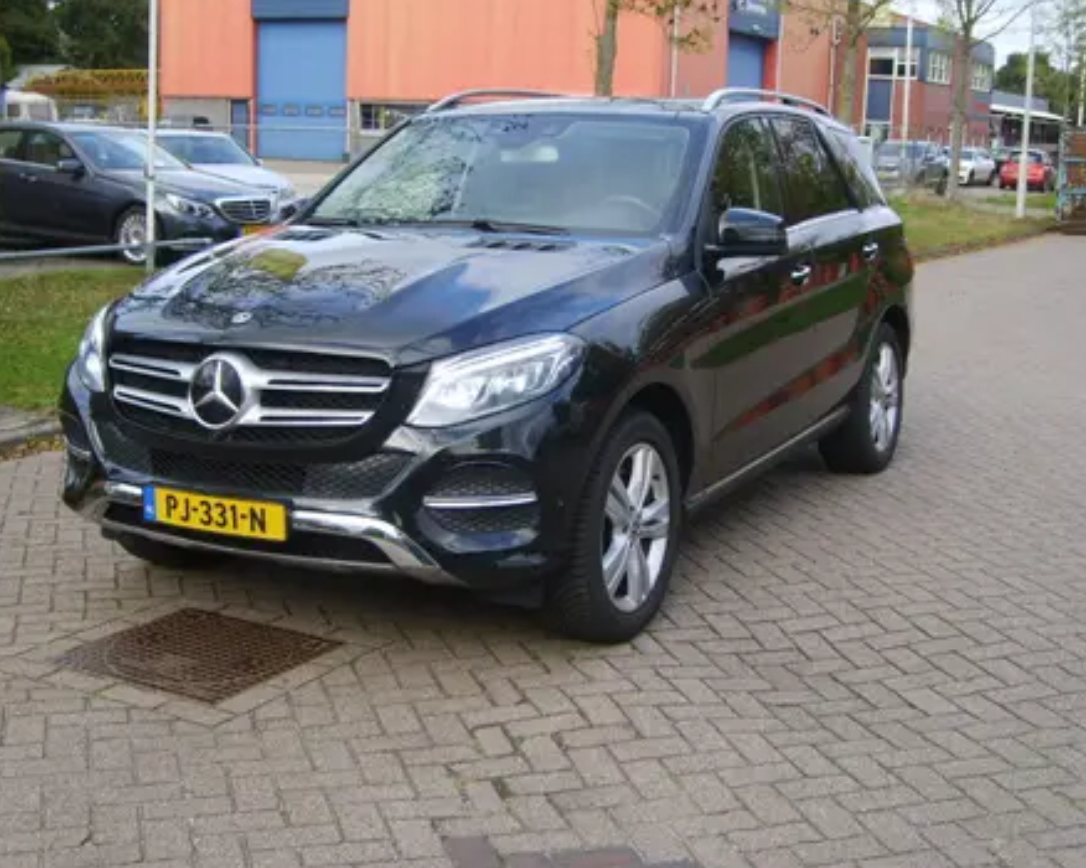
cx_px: 550
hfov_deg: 40.3
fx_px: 1478
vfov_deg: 32.7
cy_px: 441
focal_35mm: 46
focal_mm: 7.2
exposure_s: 1/125
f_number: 3
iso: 50
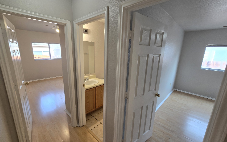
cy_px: 76
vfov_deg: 78.5
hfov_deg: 105.3
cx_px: 113
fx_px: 87
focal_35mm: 14
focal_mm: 2.2
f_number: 2.2
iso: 64
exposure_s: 1/60.2
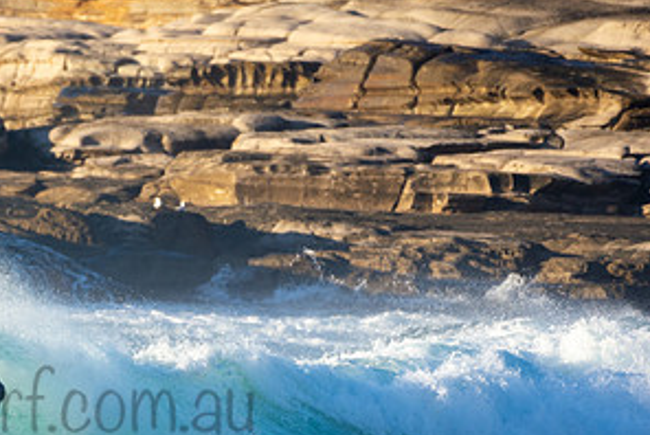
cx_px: 22
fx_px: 26549
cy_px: 381
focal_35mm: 1469
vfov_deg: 0.9
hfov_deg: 1.4
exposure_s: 1/640
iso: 250
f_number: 5.6
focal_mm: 500
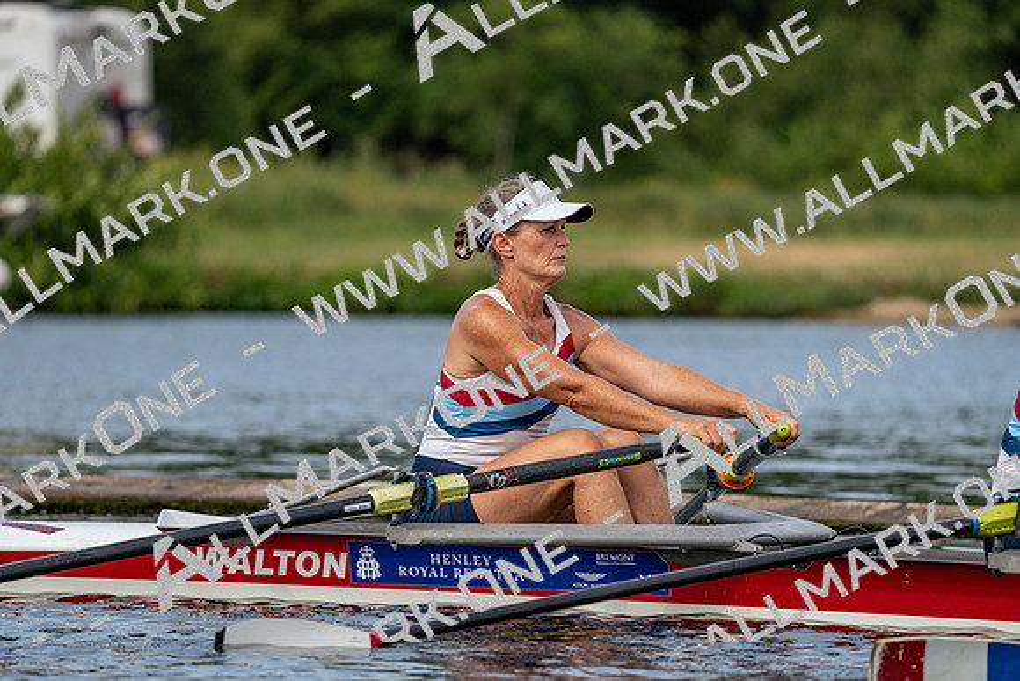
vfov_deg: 4.1
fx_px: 9493
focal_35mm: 335
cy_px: 340
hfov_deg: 6.2
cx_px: 510
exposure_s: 1/1600
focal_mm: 335
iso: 400
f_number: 6.3
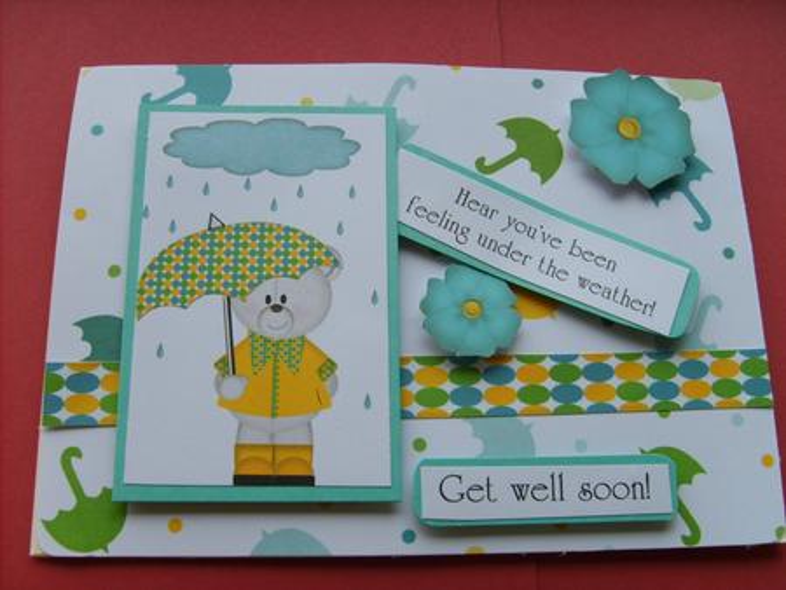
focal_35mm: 35
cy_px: 295
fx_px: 795
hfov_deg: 52.6
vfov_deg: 40.7
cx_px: 393
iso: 50
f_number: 2.8
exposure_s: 1/60
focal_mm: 5.8
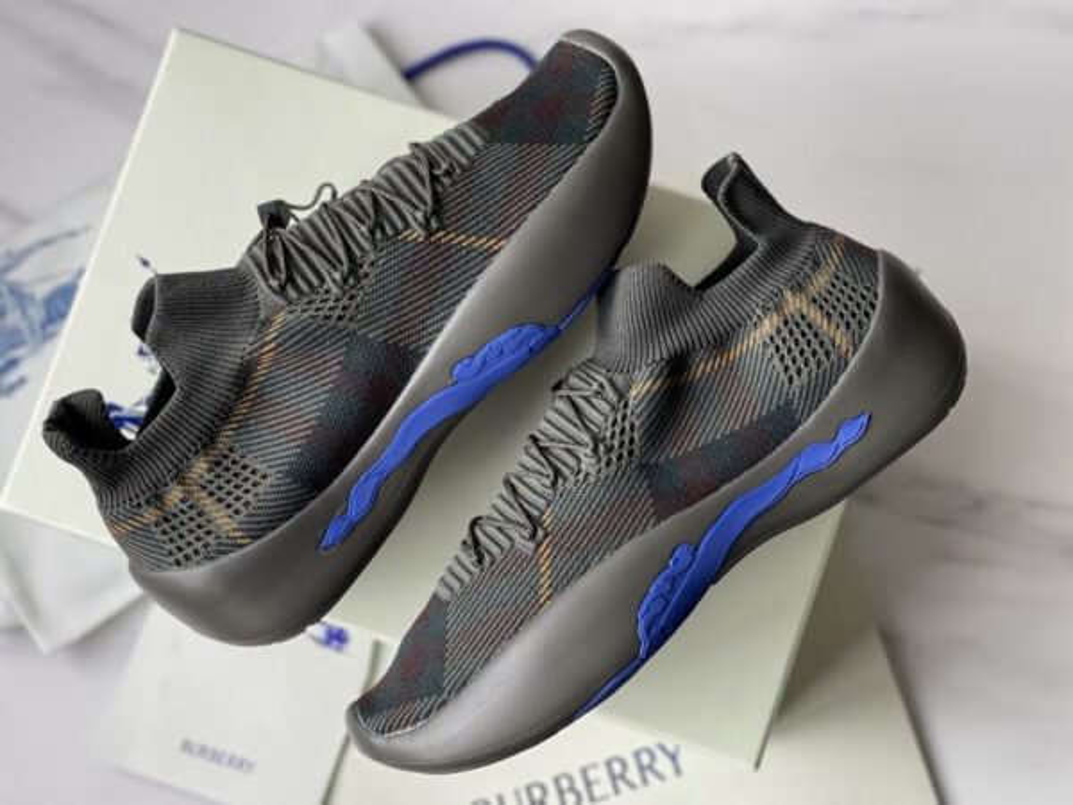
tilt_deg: -79.1
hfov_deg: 30.3
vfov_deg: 22.9
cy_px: 402
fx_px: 1984
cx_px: 536
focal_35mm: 64
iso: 125
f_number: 2.2
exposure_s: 1/121
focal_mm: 7.5
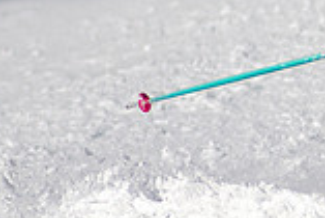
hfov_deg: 0.8
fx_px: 23656
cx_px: 526
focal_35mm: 2618
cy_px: -36
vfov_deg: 0.5
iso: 100
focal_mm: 300
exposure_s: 1/8000
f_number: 2.8
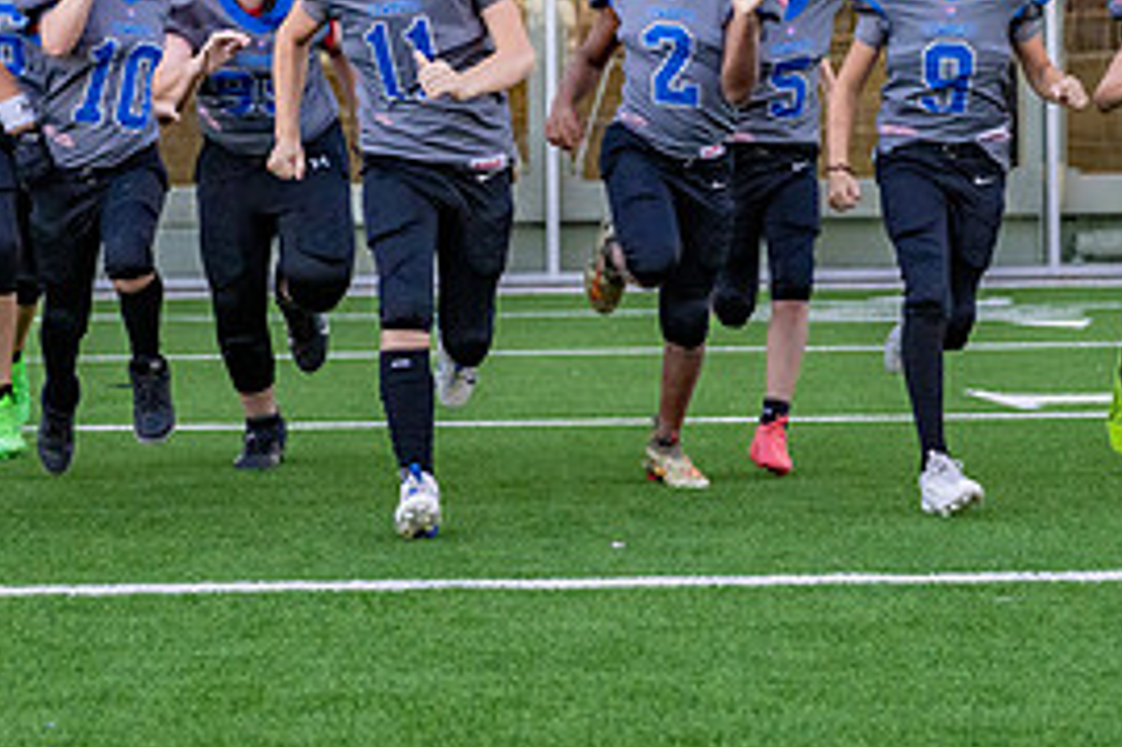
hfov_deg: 15.8
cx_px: 304
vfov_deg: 10.6
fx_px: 4018
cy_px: 184
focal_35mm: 129
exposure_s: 1/1250
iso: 2500
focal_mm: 50
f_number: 3.2
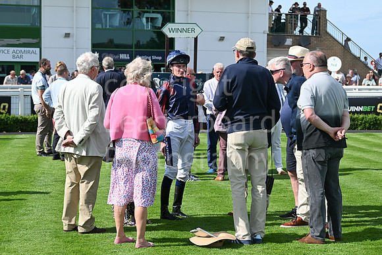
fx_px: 870
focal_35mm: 82
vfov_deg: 16.7
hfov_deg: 24.8
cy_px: 128
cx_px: 191
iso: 400
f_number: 5.6
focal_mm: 82
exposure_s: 1/2000
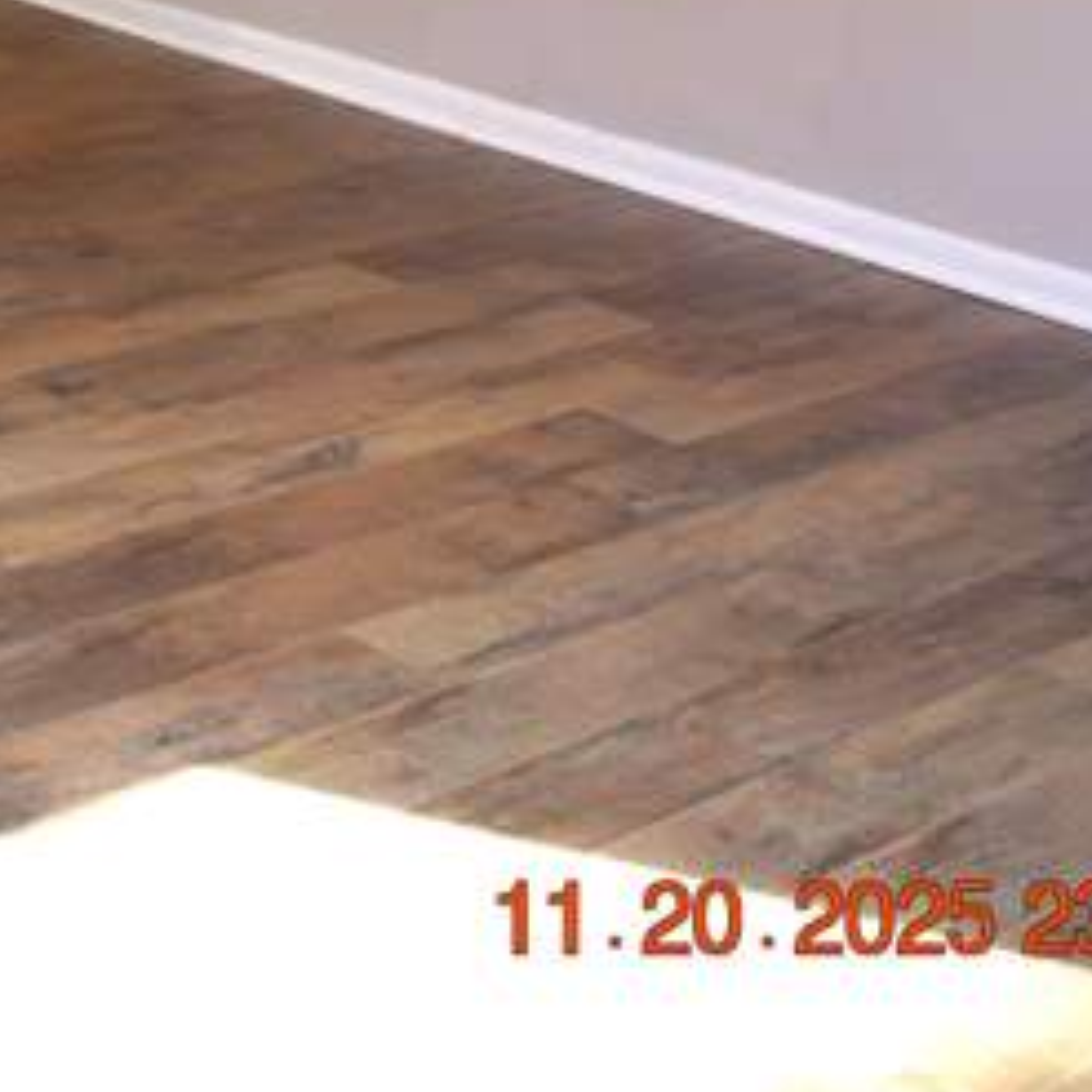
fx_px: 2962
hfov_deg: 19.8
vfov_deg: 20.0
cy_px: -87
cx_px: -164
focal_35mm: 83
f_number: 4.5
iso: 800
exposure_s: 1/125
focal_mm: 20
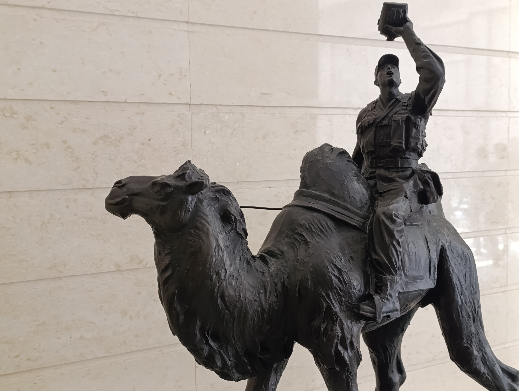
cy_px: 196
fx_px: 691
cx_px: 260
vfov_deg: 31.6
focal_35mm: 46
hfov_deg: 41.2
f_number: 1.6
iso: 800
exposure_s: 1/99.9
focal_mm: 6.14
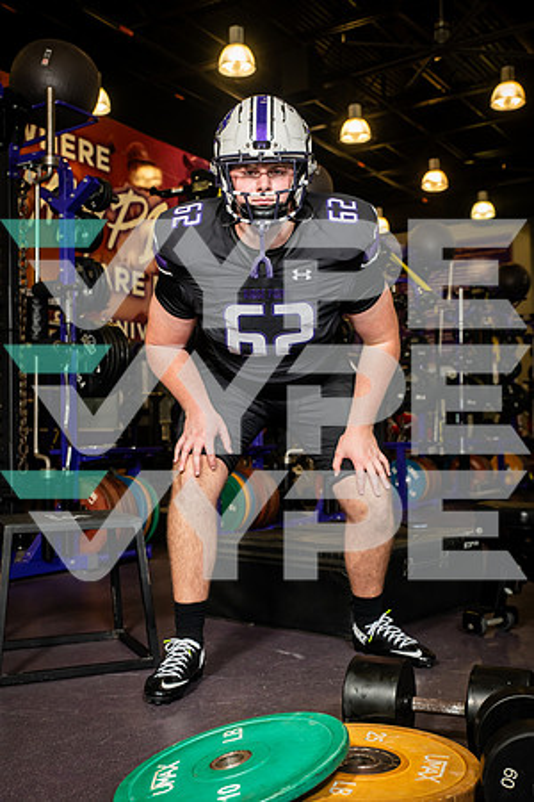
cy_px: 401
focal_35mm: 40
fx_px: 890
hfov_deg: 33.4
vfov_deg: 48.5
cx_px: 267
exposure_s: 1/250
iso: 500
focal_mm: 40
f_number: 5.6
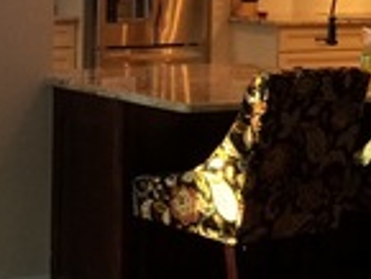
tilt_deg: -2.2
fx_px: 1287
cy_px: -33
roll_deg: +0.9
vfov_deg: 12.2
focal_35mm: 120
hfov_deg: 15.8
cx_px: -67
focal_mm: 4.15
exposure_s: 1/30
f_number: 2.2
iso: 80
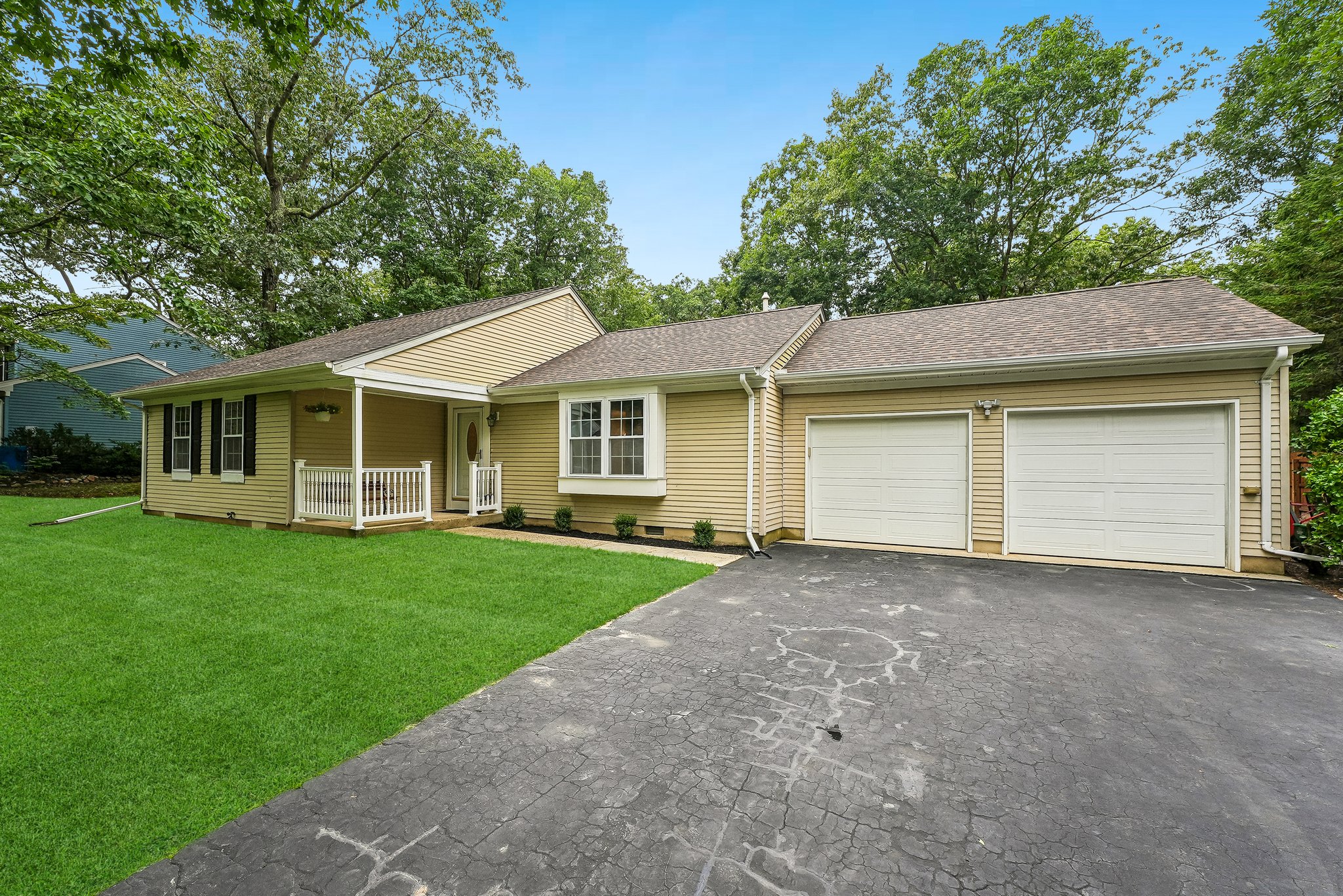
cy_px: 448
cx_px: 672
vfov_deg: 81.3
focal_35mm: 14
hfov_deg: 104.2
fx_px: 522
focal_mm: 14
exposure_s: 1/30
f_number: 11
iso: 320
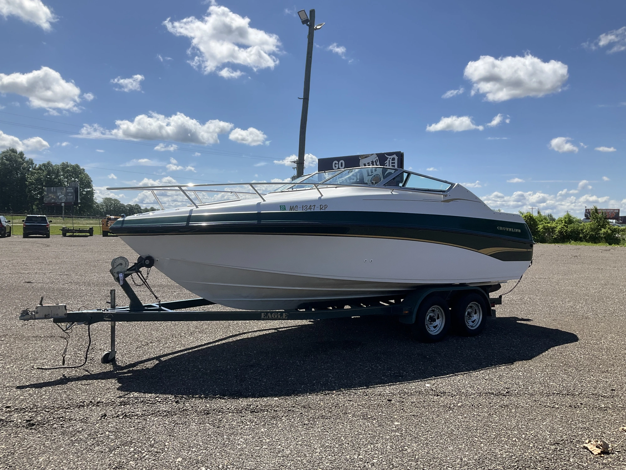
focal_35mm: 29
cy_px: 235
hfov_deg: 61.7
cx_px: 313
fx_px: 524
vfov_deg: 48.2
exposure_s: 1/2320
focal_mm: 3
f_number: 1.8
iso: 25
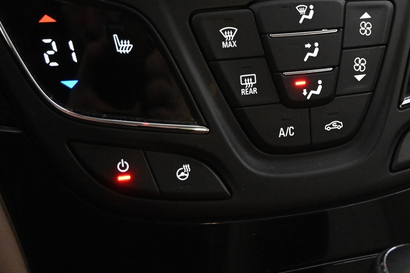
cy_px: 66
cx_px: 285
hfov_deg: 29.8
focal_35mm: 67
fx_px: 763
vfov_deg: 20.2
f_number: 4.5
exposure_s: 1/40
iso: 7200
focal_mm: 26
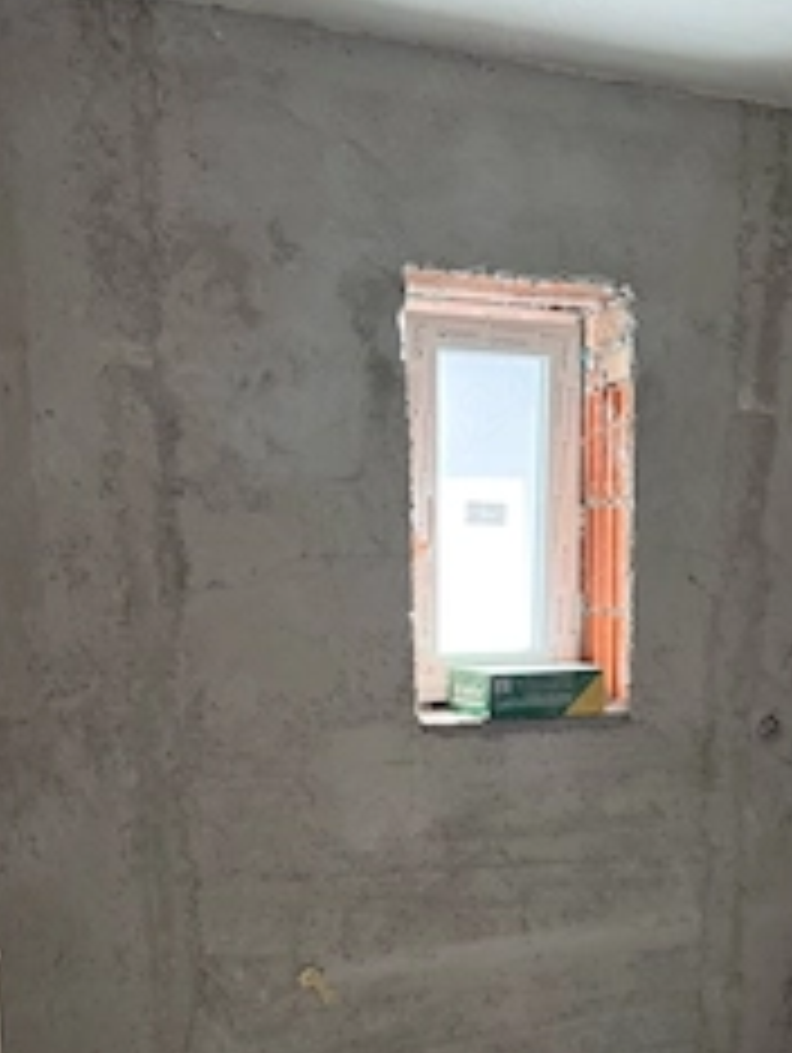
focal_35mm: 41
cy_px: 832
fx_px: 1248
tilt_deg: -11.5
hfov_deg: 34.7
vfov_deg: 43.7
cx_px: 554
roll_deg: -0.6
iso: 200
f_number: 1.78
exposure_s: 1/137
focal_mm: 6.76
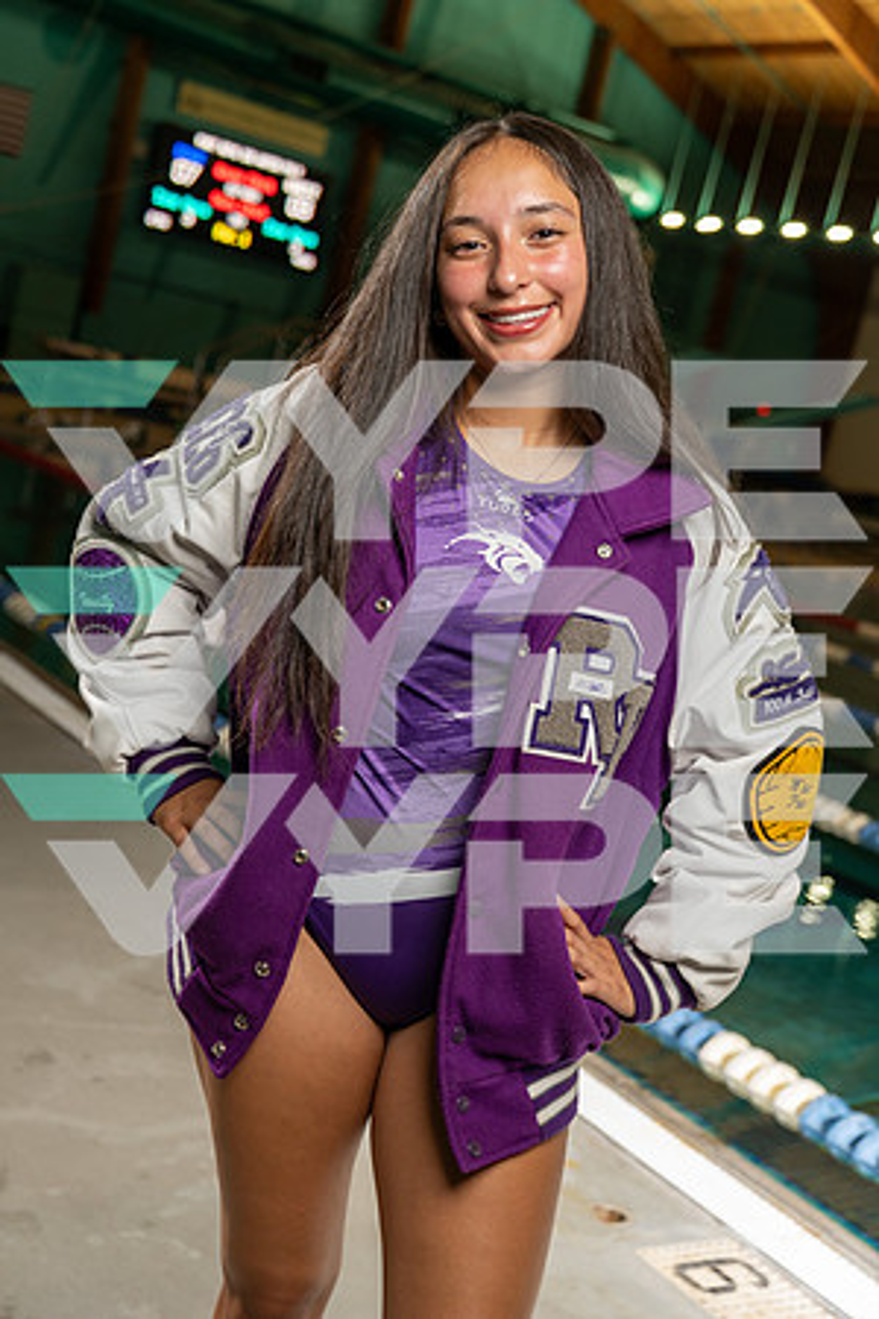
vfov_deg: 42.7
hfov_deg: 29.2
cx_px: 440
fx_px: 1685
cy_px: 660
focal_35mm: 46
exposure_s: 1/250
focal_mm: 46
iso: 500
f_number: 4
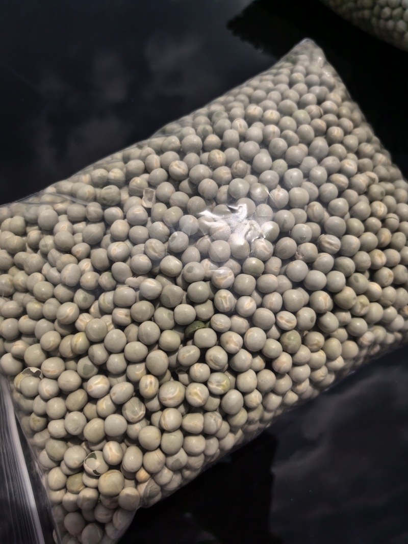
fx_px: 377
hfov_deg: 56.8
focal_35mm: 24
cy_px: 272
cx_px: 204
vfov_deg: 71.6
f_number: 2
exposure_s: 1/16393
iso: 50
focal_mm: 5.75
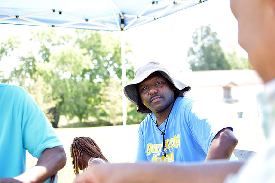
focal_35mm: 52
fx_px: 401
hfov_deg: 37.8
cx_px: 138
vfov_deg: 25.8
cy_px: 92
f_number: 2.2
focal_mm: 35
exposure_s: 1/320
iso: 160
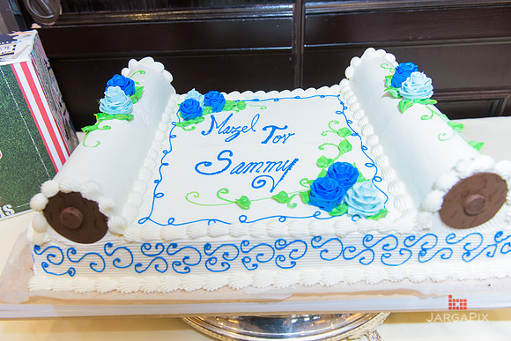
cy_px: 170
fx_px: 369
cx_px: 256
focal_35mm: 26
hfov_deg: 69.4
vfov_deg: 49.6
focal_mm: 26
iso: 1250
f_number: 3.2
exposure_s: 1/125
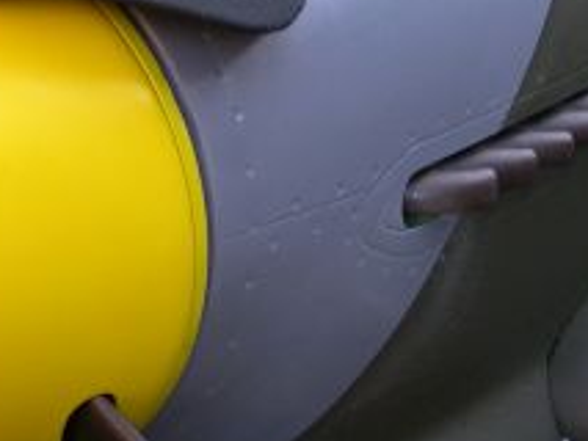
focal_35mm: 114
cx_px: 312
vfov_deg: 12.9
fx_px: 1938
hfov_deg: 17.3
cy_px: 25
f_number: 2.8
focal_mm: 8
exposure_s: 1/73
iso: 100
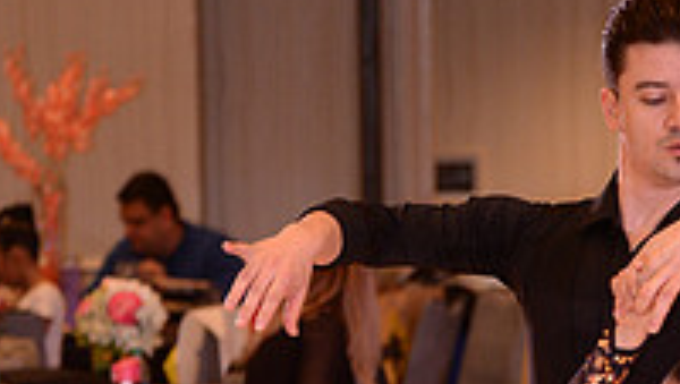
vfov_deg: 4.3
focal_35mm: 279
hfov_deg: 7.7
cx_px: 604
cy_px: 639
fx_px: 5036
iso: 2000
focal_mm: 92
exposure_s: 1/250
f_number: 4
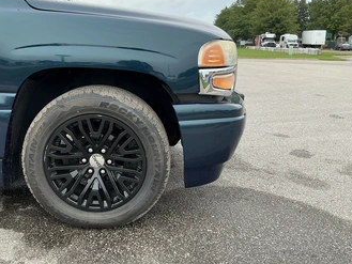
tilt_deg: -9.2
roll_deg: +0.7
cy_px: 117
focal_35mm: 34
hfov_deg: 53.6
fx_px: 346
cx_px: 144
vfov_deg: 41.8
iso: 25
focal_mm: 3
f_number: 1.8
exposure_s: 1/473
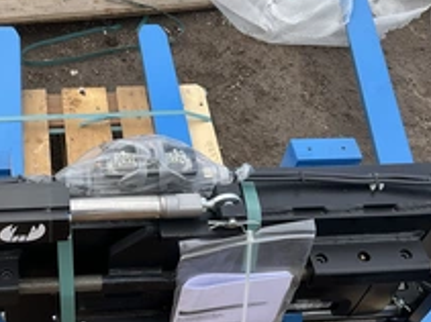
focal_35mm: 55
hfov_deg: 34.5
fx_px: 684
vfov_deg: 26.5
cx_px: 127
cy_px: 175
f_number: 1.8
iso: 25
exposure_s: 1/599
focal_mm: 3
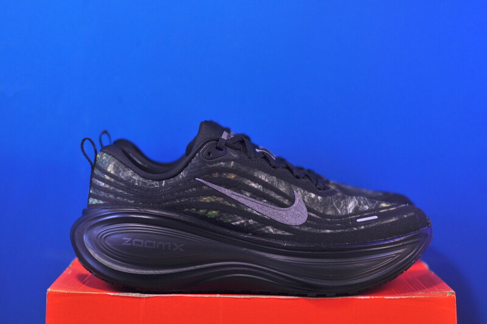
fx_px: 1013
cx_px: 244
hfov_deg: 27.0
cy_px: 162
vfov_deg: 18.1
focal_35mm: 75
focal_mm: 50
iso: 250
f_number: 2.5
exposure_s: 1/320
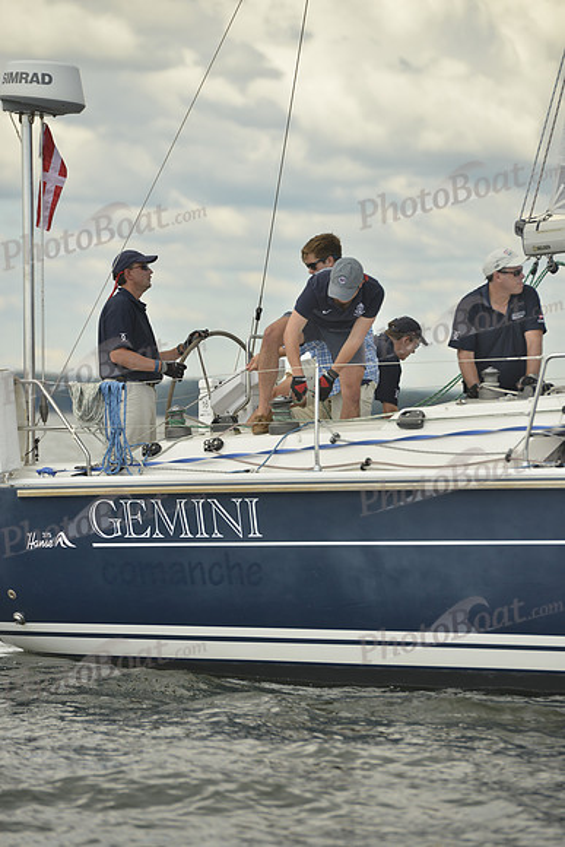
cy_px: 424
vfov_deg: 10.3
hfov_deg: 6.9
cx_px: 282
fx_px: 4705
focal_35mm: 200
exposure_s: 1/1000
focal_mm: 200
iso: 200
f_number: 5.6
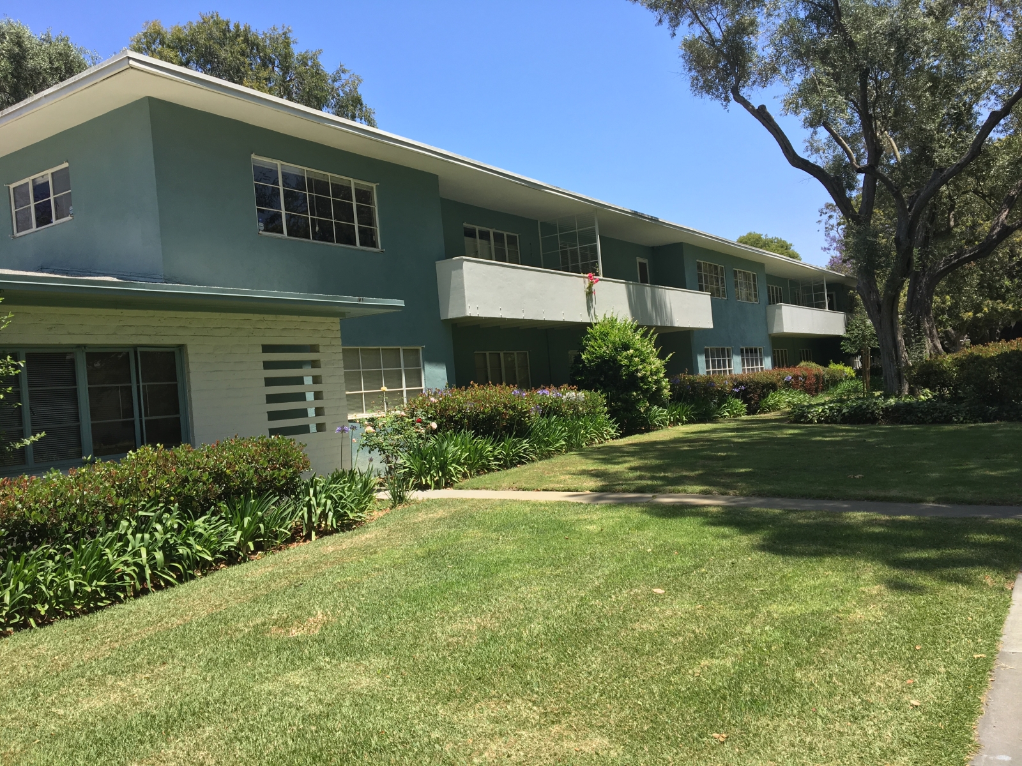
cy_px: 383
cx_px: 511
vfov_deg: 48.2
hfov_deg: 61.7
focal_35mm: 29
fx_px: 856
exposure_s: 1/855
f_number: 2.2
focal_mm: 4.15
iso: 25
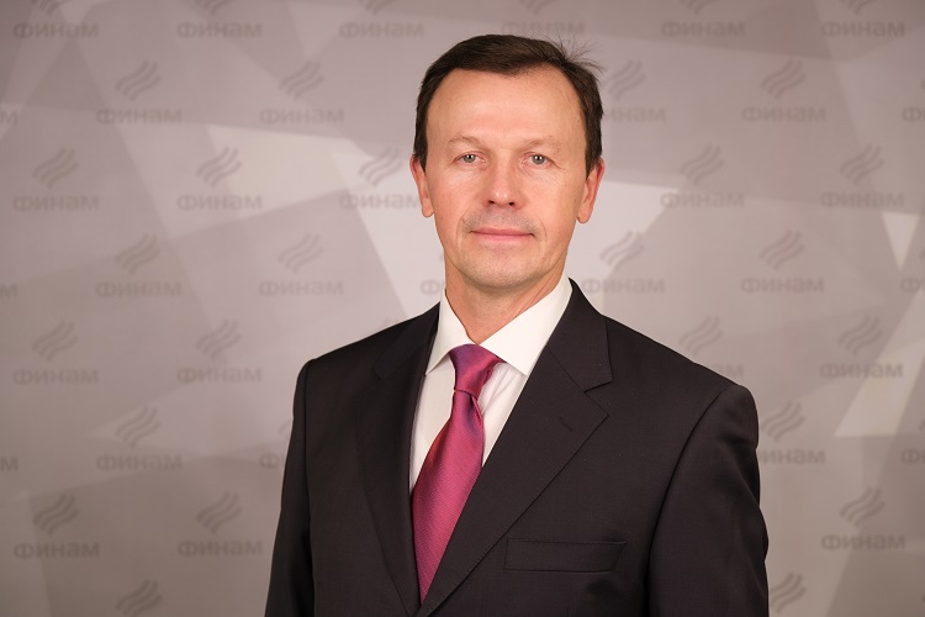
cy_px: 308
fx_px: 1644
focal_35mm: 64
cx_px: 462
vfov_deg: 21.2
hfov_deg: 31.4
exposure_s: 1/50
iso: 200
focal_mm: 42.5
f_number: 4
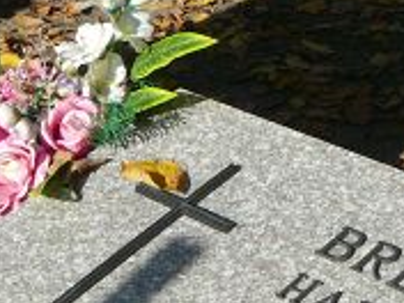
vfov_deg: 11.4
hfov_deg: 15.5
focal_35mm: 127
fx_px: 1482
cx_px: 287
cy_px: 381
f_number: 5
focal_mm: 5.2
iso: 80
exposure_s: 1/400
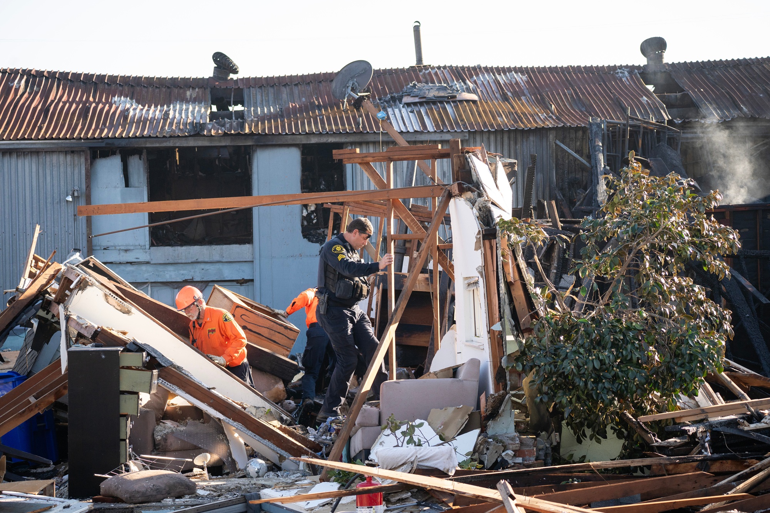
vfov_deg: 13.7
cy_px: 256
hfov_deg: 20.4
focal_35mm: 100
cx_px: 385
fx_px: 2139
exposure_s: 1/640
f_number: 6.3
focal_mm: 100
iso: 400
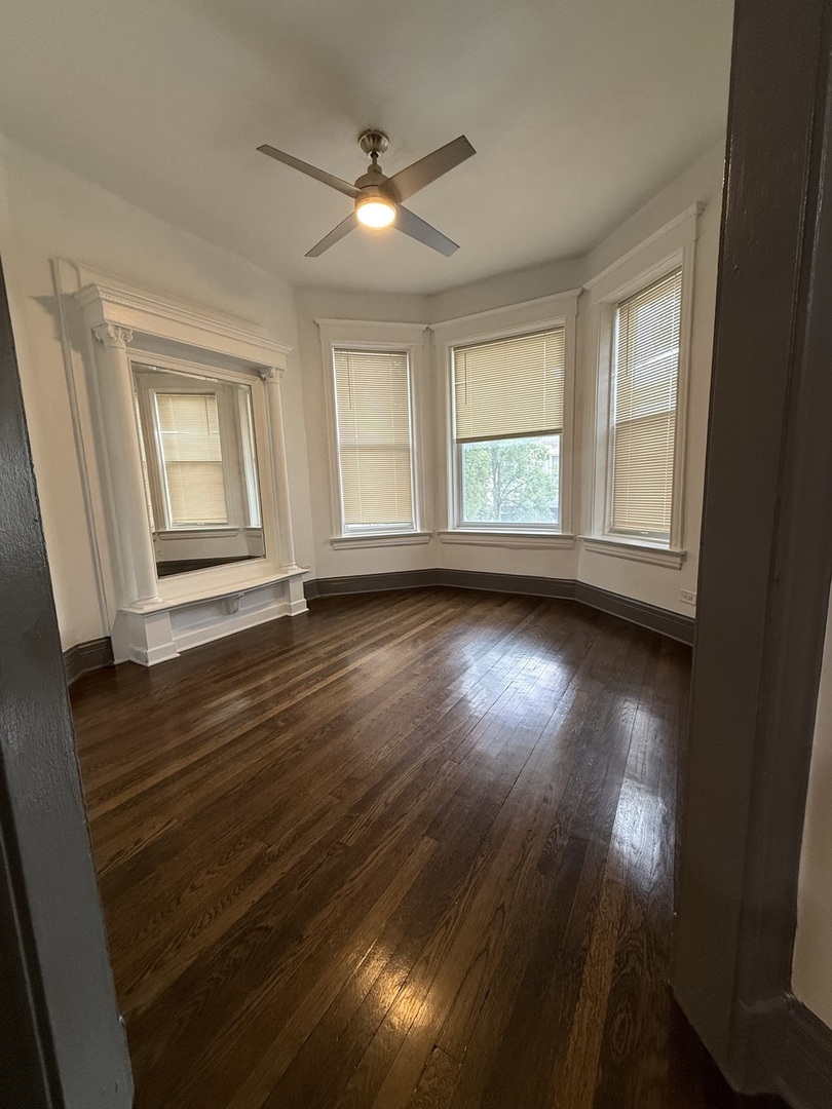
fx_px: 449
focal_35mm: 14
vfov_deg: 102.1
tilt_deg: -8.2
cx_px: 416
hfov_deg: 85.7
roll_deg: +1.3
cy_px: 554
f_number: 2.2
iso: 250
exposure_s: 1/60
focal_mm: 2.22
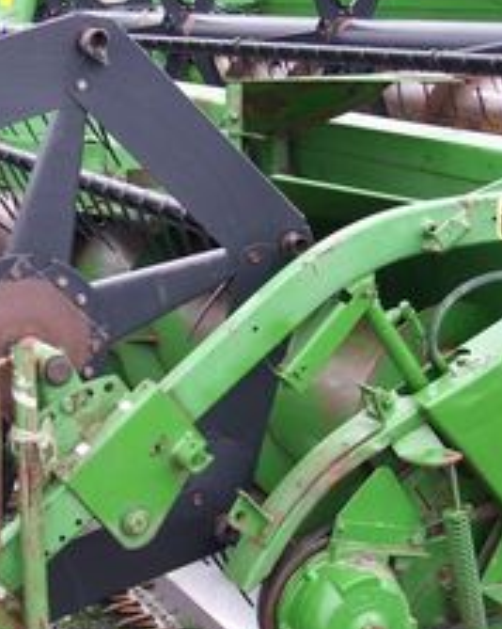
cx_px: 195
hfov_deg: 18.9
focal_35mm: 81
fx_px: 1506
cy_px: 254
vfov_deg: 23.5
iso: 80
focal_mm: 5.7
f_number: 2.9
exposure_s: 1/60
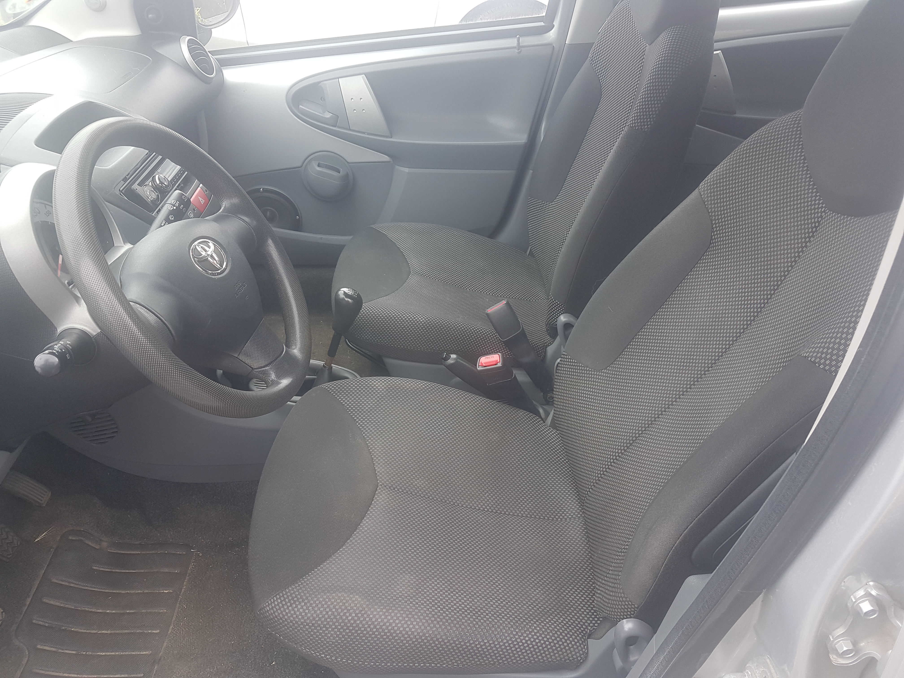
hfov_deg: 67.3
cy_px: 339
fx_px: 679
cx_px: 452
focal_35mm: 26
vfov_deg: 53.1
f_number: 1.7
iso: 40
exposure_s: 1/113
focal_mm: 4.2
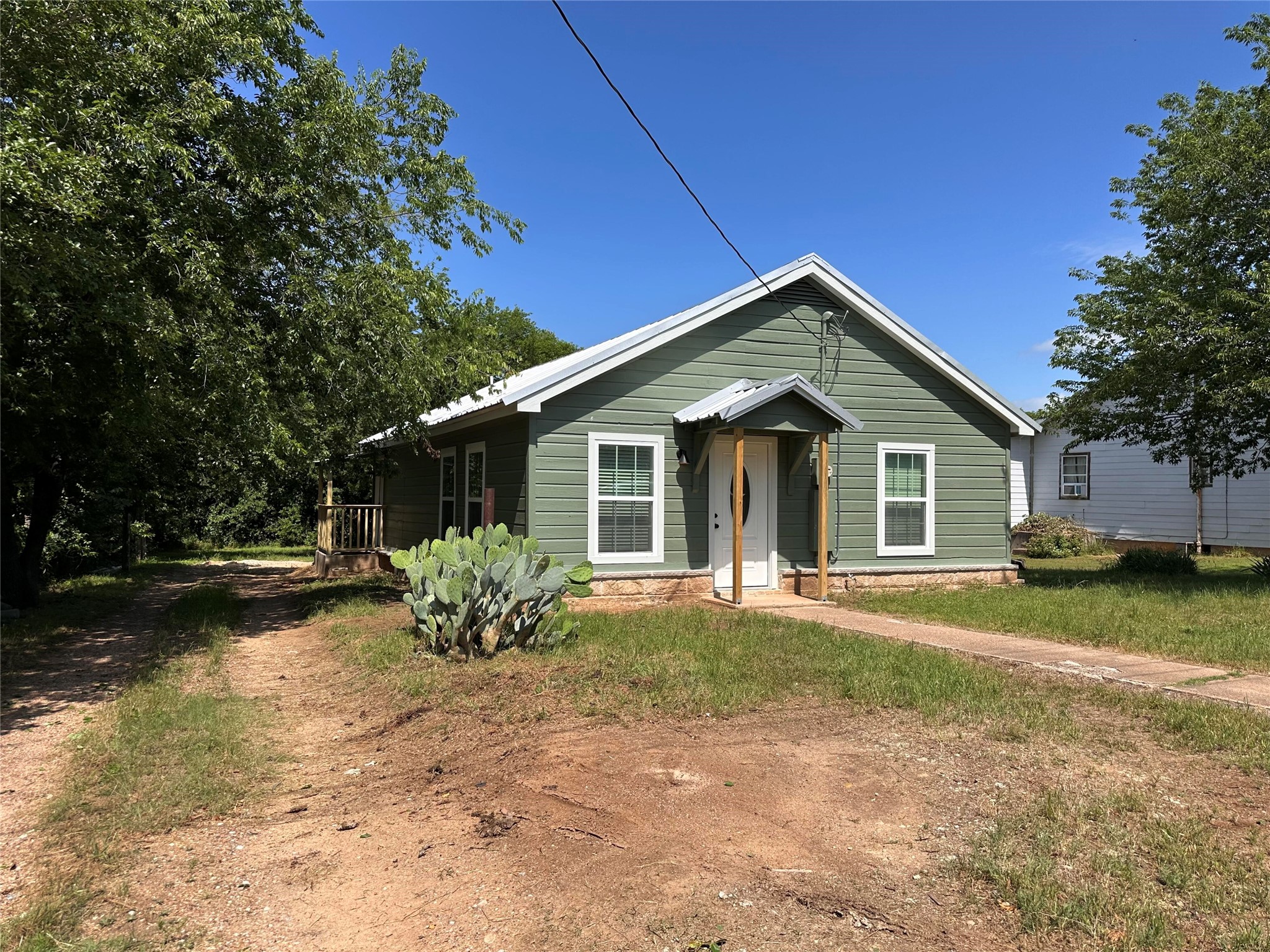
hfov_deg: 71.6
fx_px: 881
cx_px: 635
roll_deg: -1.3
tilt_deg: +0.1
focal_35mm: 24
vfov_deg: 56.8
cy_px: 476
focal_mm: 6.86
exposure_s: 1/4348
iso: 80
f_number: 1.78
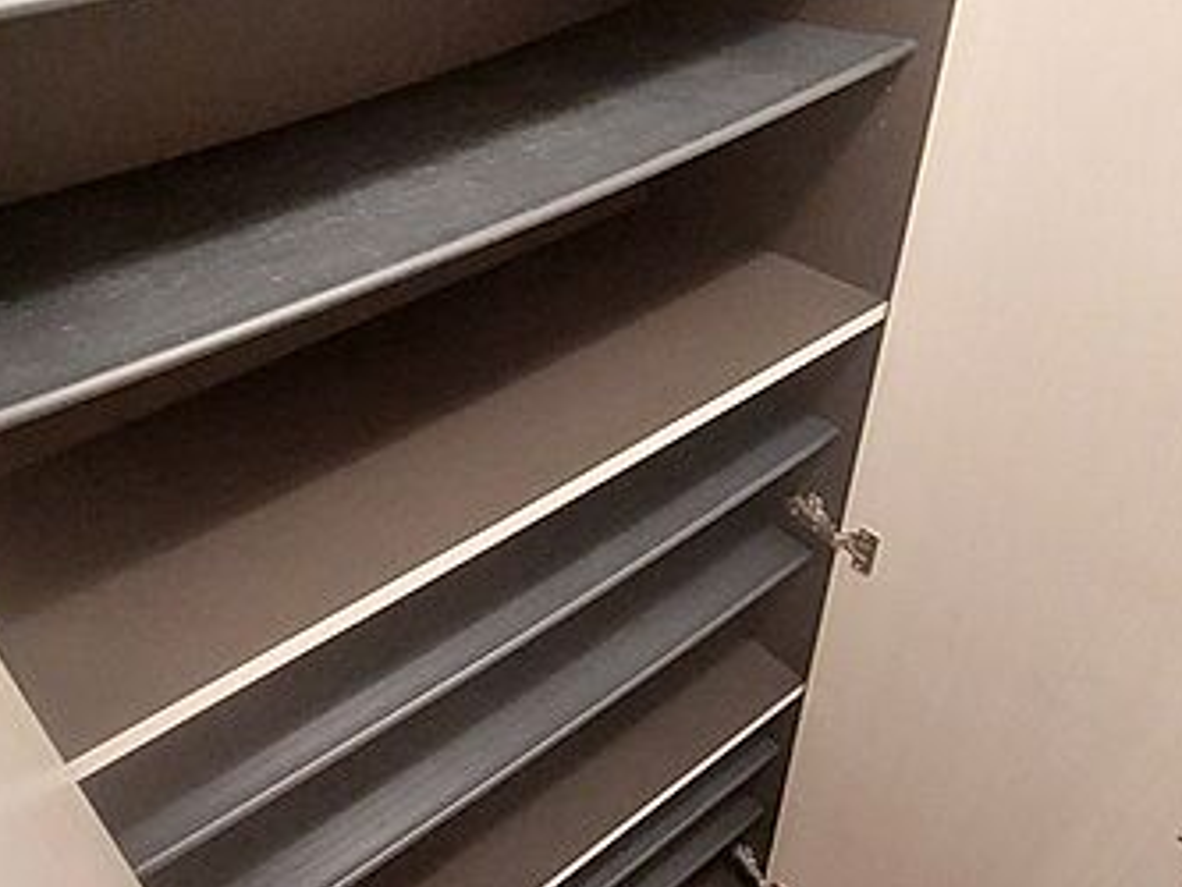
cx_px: 465
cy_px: 387
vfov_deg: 54.7
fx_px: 854
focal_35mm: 25
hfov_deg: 68.6
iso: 500
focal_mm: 1.74
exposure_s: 1/24
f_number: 2.2
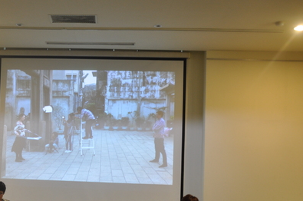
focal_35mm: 56
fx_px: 470
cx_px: 71
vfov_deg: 23.7
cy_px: 167
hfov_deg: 34.9
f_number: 4
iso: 400
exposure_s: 1/15
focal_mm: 21
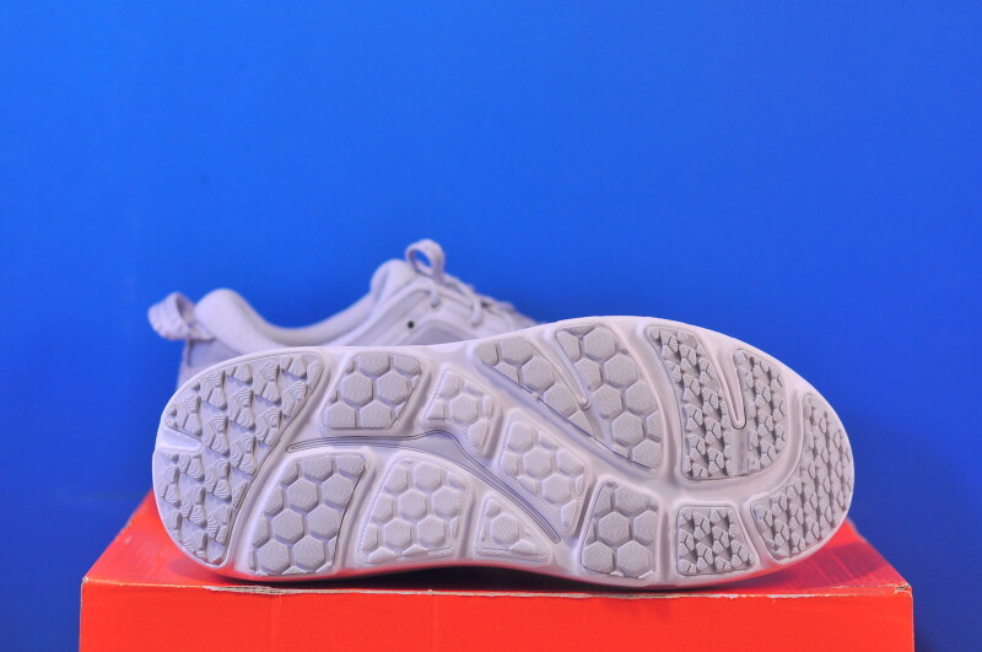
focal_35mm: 75
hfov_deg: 27.0
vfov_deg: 18.1
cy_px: 326
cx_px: 491
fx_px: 2043
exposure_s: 1/320
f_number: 2.8
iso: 250
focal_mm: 50
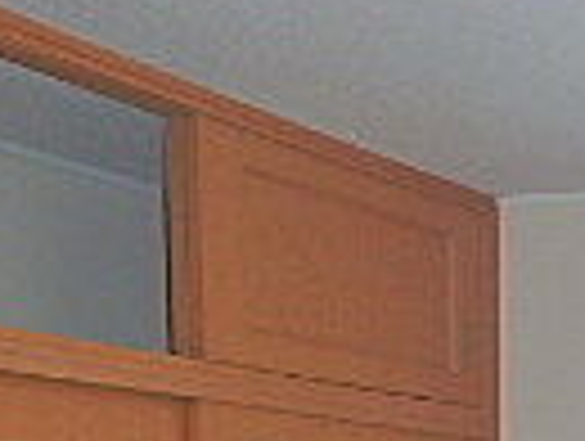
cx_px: 747
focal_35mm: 103
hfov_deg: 17.9
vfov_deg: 12.5
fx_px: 1744
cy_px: 909
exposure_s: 1/160
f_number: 3.5
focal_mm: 3.7
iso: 125
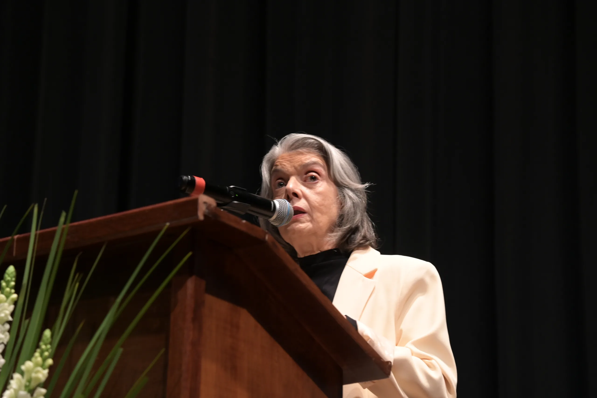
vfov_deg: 11.4
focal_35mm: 120
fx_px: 1989
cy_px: 199
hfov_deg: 17.1
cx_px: 298
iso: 2500
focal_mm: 120
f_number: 5
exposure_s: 1/100
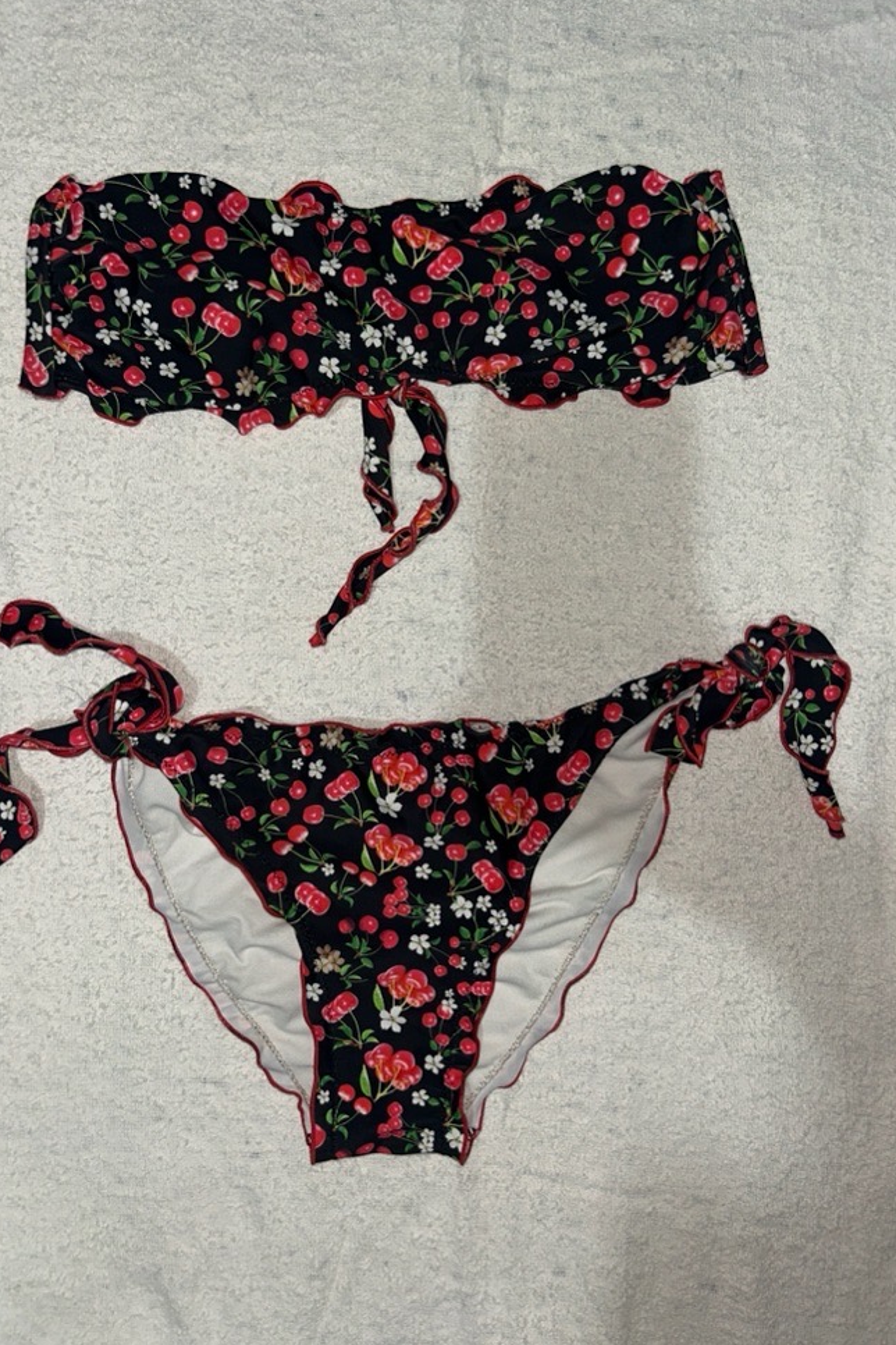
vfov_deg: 65.5
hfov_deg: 46.4
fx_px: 1045
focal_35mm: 28
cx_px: 449
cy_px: 668
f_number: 1.5
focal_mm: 5.7
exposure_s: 1/33
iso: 32
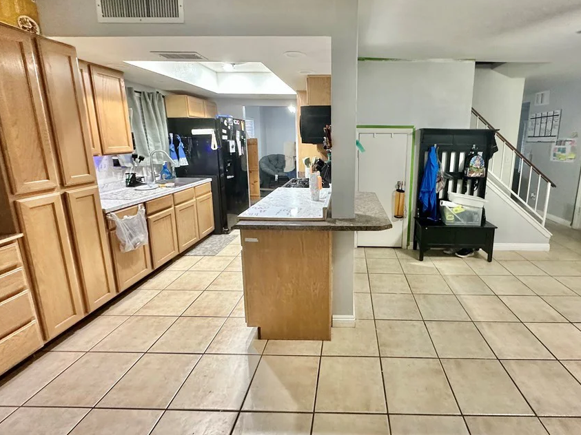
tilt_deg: -10.4
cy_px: 193
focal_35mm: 17
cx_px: 345
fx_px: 285
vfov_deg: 74.5
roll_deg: -0.8
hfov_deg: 90.0
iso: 400
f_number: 2.2
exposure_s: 1/60
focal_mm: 2.22
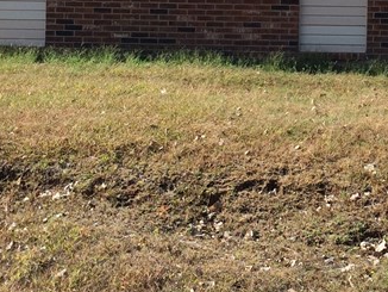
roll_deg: +0.4
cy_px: 12
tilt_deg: -0.7
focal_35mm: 91
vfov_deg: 16.0
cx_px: 398
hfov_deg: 20.7
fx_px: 1021
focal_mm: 4.15
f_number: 2.2
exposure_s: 1/1368
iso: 32
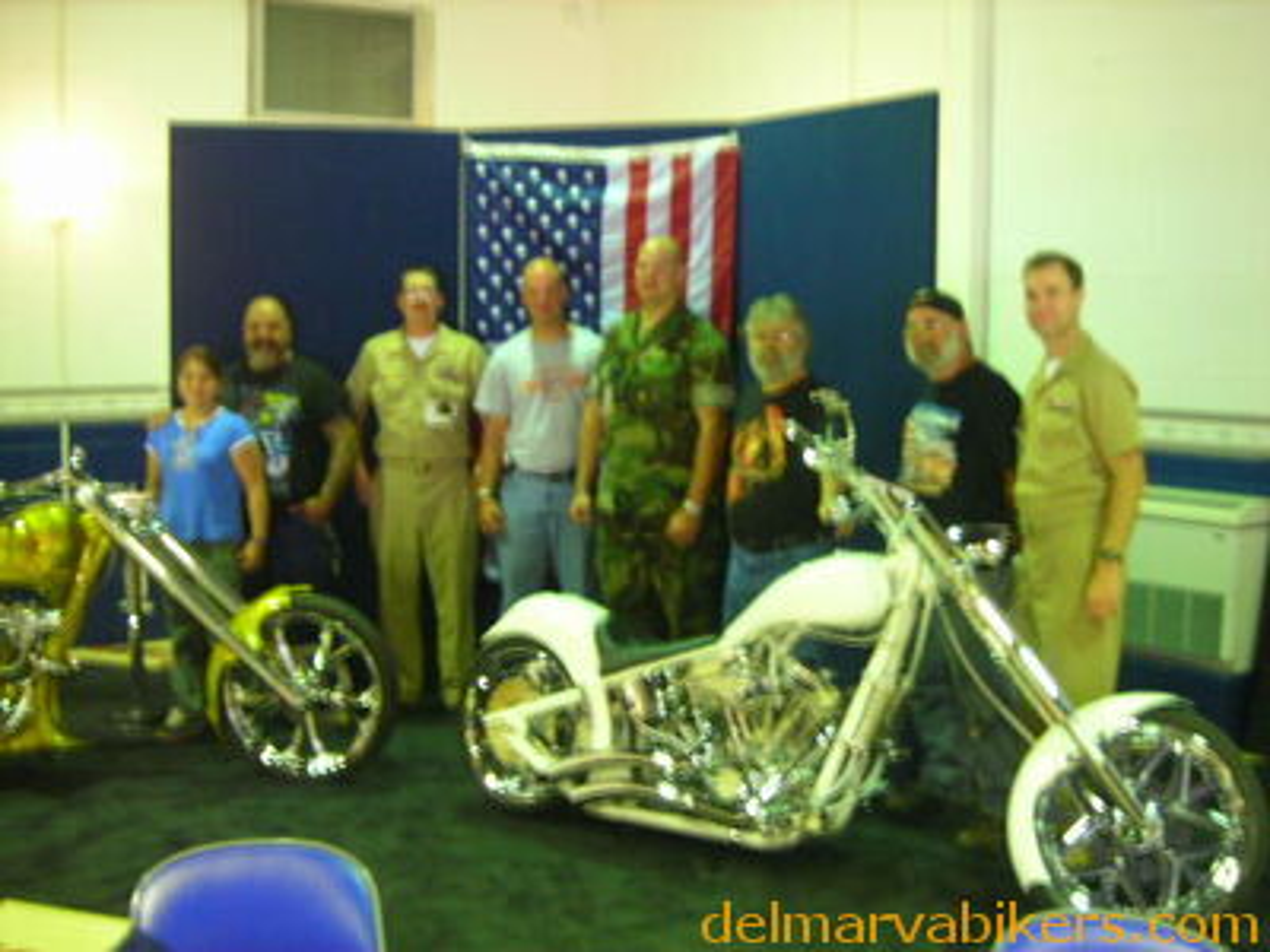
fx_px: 1724
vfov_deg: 30.9
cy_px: 476
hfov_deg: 40.4
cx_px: 635
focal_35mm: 47
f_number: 3.4
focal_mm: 7.8
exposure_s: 1/4
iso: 155
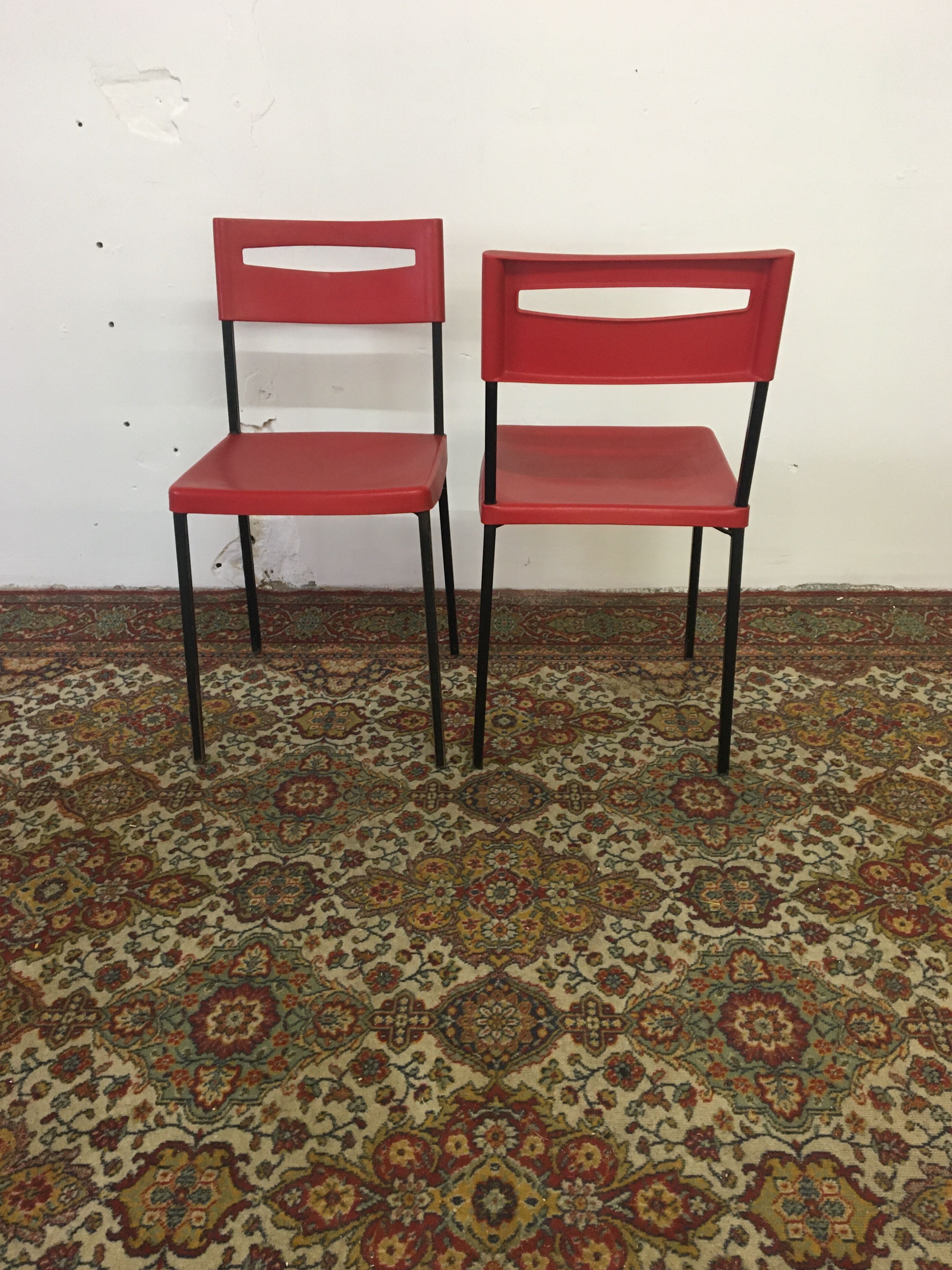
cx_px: 476
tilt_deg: -25.9
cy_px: 635
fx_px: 1100
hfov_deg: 46.8
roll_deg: +2.2
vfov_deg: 60.0
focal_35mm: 30
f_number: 2.2
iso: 160
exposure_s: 1/33
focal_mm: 4.15
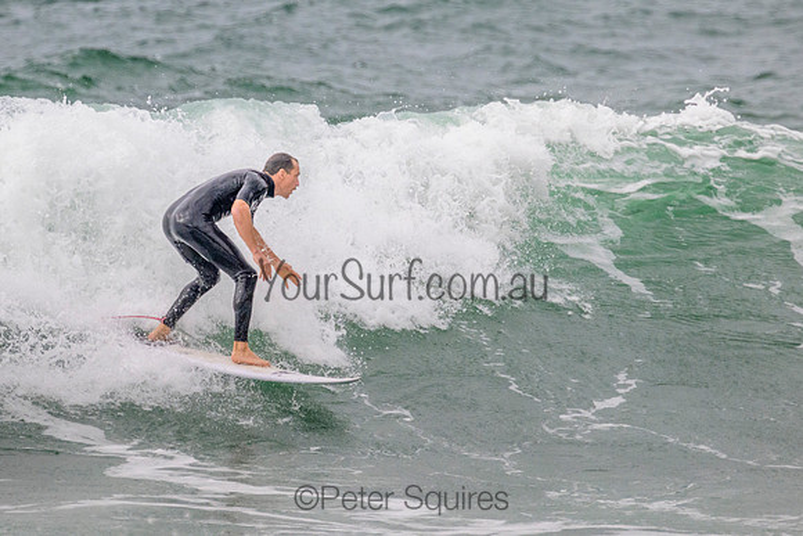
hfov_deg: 1.9
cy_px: 172
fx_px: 24260
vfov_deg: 1.3
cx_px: 350
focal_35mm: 1087
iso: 1600
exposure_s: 1/2000
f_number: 11
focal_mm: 800
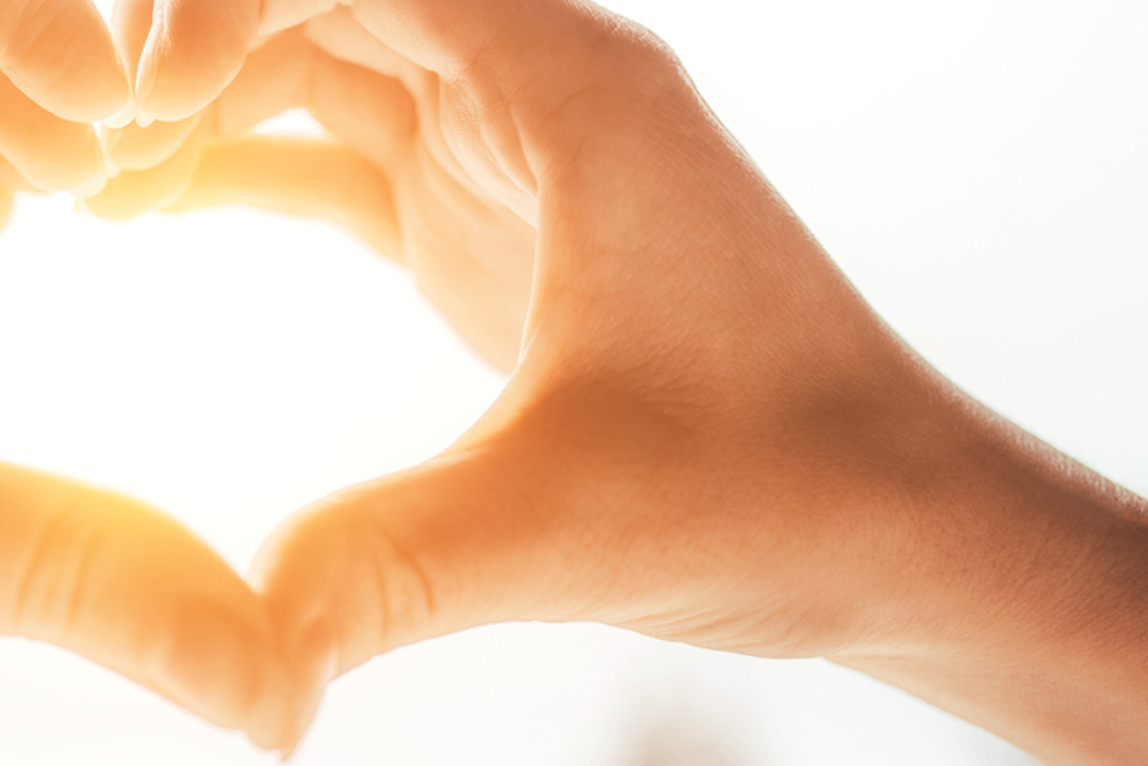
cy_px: 311
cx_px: 91
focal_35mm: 66
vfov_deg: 20.6
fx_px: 2105
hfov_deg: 29.1
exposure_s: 1/200
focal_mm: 35
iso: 160
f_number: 3.2
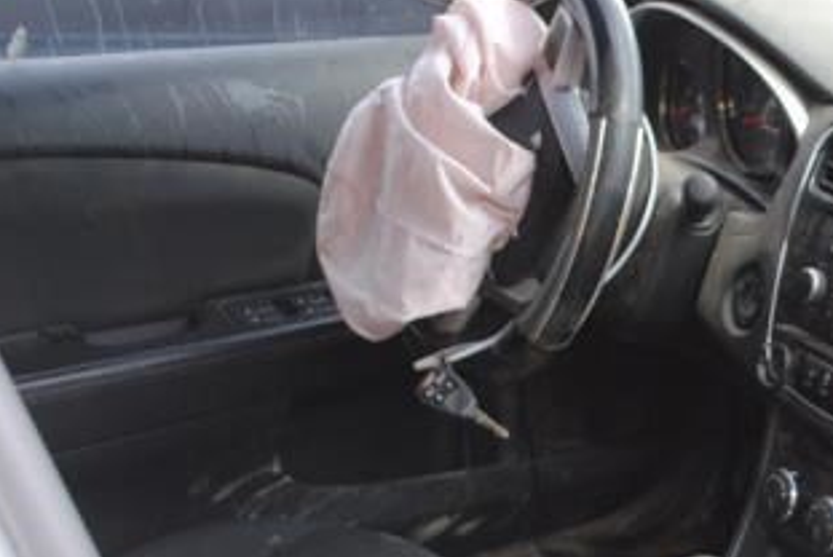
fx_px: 1969
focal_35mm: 85
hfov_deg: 22.5
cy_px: 481
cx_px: 916
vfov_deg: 15.9
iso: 200
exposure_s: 1/100
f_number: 5
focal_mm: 22
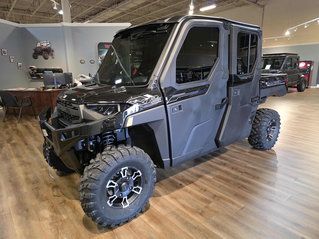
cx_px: 160
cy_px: 120
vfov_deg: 58.9
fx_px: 212
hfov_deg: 73.9
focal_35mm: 23
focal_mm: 6.3
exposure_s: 1/120
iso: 1000
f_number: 1.7
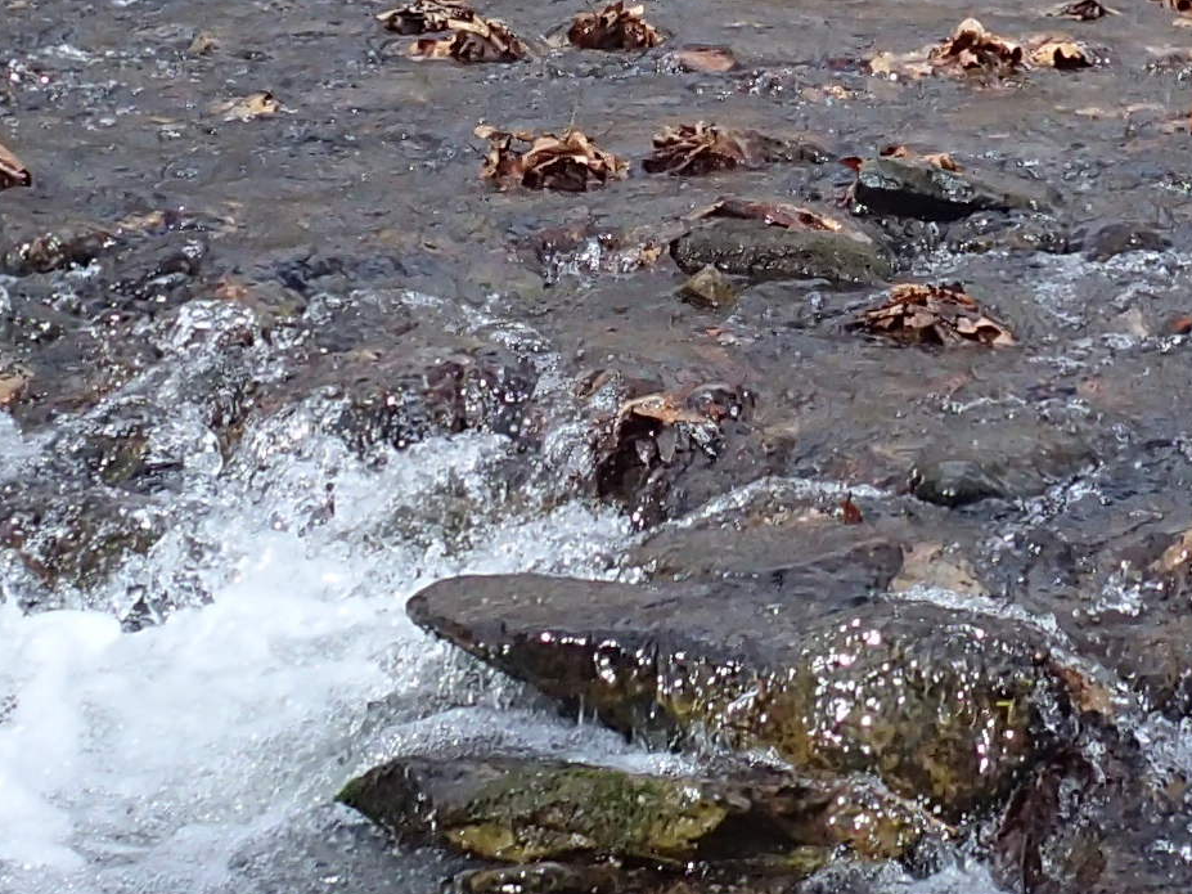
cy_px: 161
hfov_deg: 18.4
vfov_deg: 13.8
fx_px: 3684
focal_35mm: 107
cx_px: 691
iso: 200
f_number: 2.8
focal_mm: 4.5
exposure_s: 1/1000
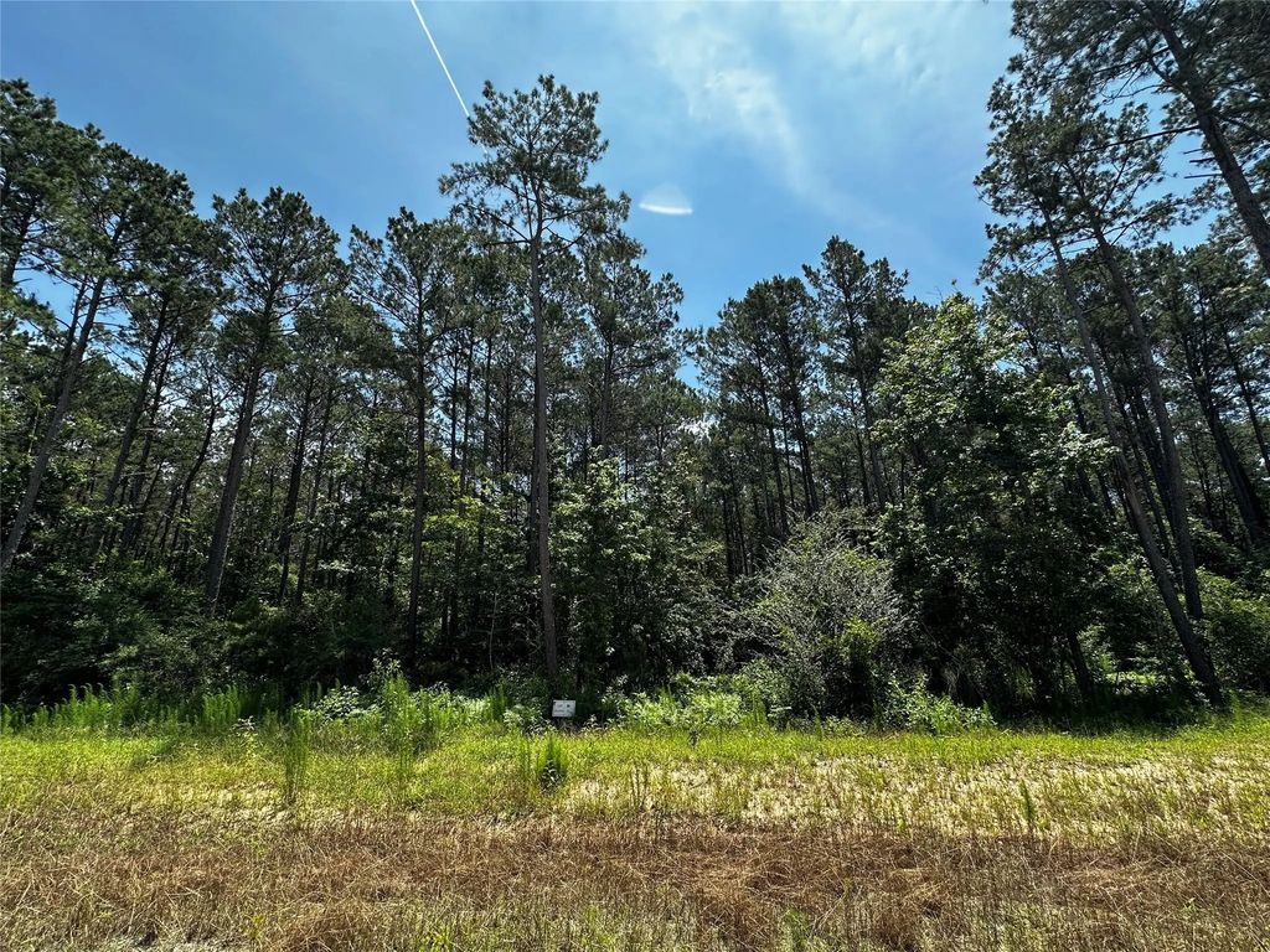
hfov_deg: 102.1
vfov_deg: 85.7
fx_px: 514
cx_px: 635
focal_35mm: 14
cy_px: 476
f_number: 2.2
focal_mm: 2.22
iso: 40
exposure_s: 1/629
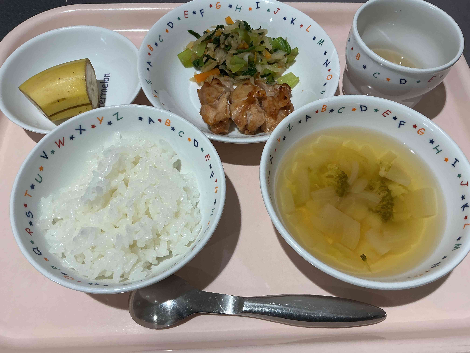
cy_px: 176
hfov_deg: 61.7
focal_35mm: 29
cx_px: 235
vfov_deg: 48.2
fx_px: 394
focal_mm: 3
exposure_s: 1/60
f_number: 1.8
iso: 32
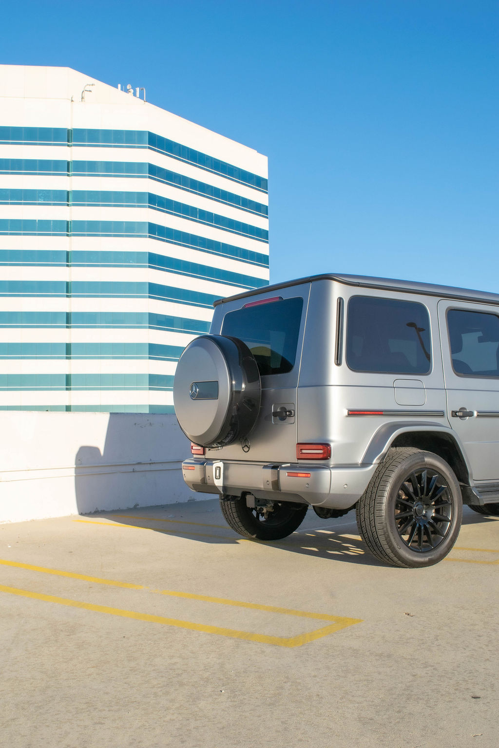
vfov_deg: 49.6
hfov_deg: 34.2
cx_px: 250
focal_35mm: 39
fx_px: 811
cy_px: 374
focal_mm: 26
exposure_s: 1/500
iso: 200
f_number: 11
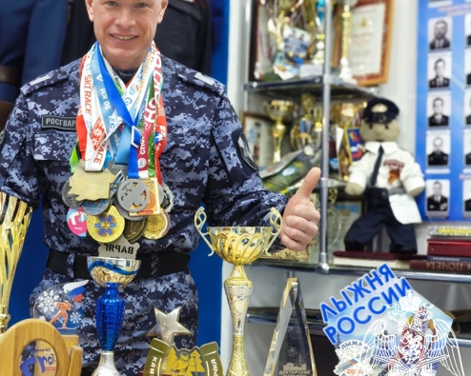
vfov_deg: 22.8
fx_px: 934
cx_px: 118
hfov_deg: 27.9
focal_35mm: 67
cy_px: 167
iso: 1000
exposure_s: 1/100
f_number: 4.5
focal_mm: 7.1
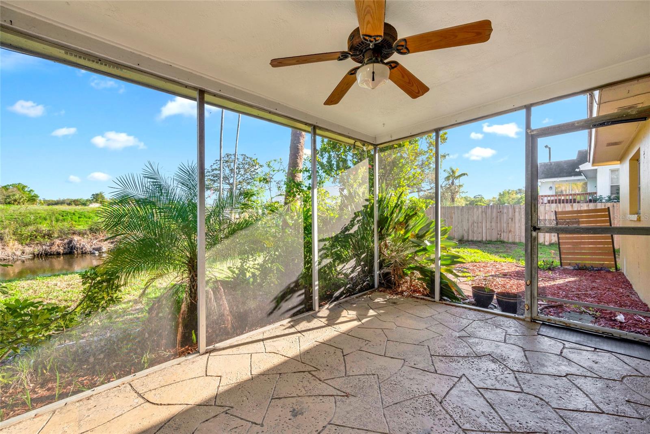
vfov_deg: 81.2
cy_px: 217
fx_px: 253
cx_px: 325
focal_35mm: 14
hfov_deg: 104.2
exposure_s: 1/320
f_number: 6.3
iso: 250
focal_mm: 14
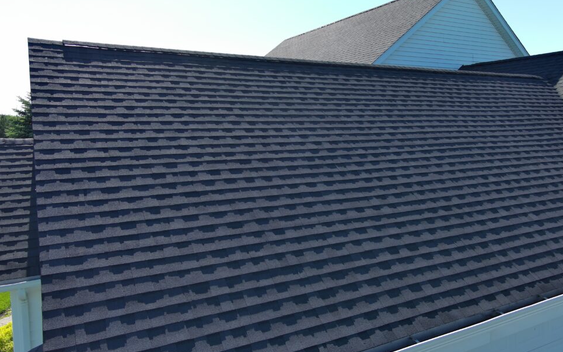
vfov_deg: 41.8
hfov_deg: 62.9
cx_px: 282
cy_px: 166
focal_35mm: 30
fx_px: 460
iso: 100
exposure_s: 1/875
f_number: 2.8
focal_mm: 10.57
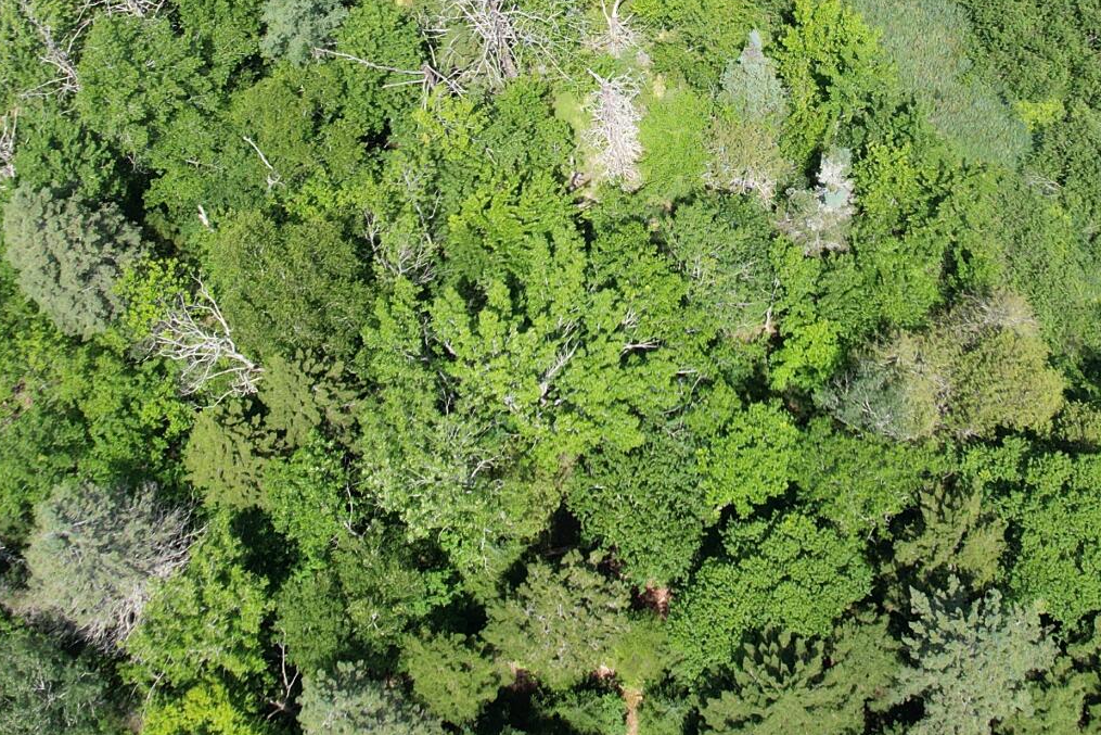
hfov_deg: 30.7
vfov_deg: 20.6
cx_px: 732
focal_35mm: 65
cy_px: 103
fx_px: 1988
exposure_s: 1/1000
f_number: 2.8
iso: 100
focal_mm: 8.38
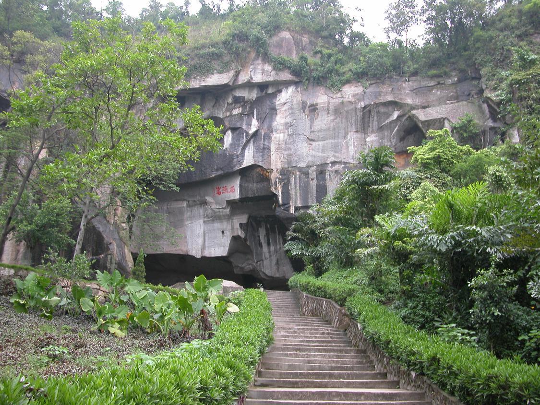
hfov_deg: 52.6
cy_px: 202
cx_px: 270
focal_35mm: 35
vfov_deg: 40.7
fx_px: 546
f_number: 2.8
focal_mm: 8.9
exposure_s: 1/32.1
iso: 100
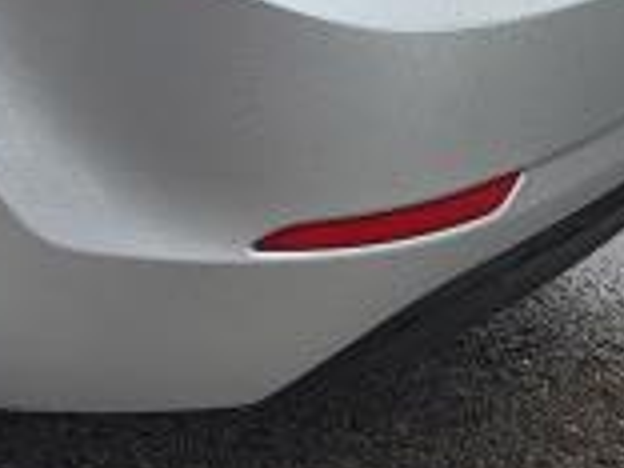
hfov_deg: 16.7
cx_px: -312
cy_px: -180
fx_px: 1929
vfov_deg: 13.2
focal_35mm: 107
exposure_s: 1/626
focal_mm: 5.4
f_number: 1.8
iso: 40
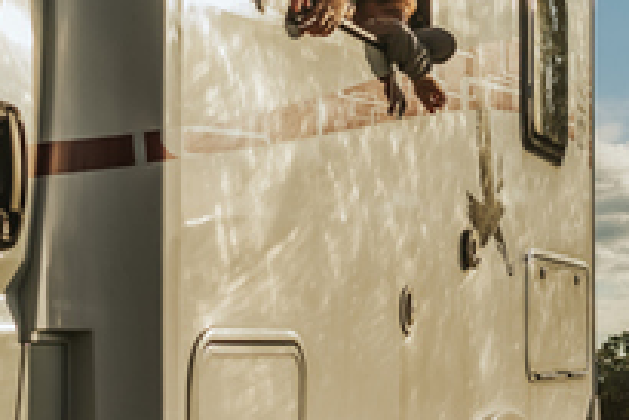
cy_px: 109
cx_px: 678
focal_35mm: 99
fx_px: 1731
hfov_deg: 19.8
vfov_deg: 13.8
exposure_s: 1/1600
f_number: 5.6
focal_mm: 28
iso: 100
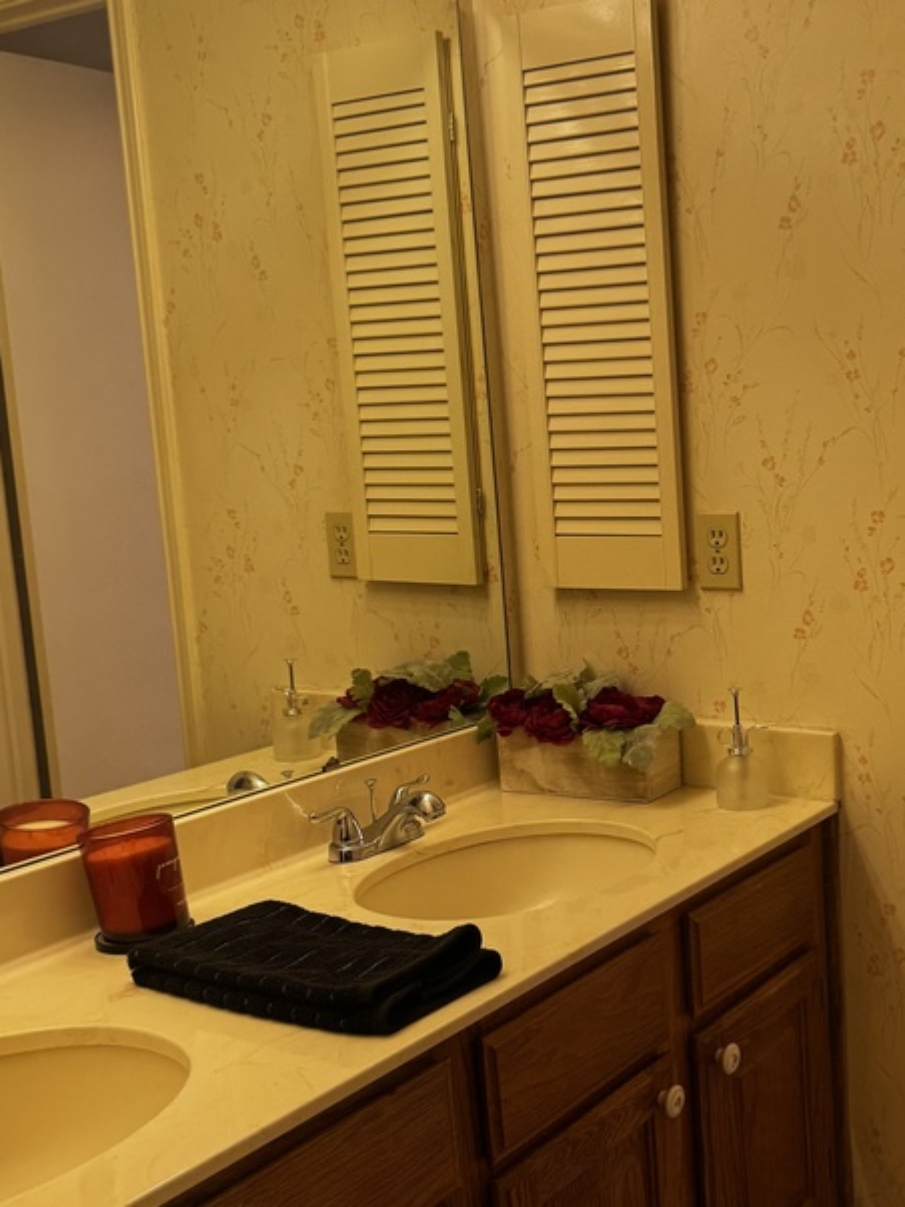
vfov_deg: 43.8
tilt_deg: -11.0
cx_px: 749
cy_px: 673
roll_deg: +3.0
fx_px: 1499
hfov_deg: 32.5
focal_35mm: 43
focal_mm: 6.76
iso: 80
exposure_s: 1/120
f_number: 1.78
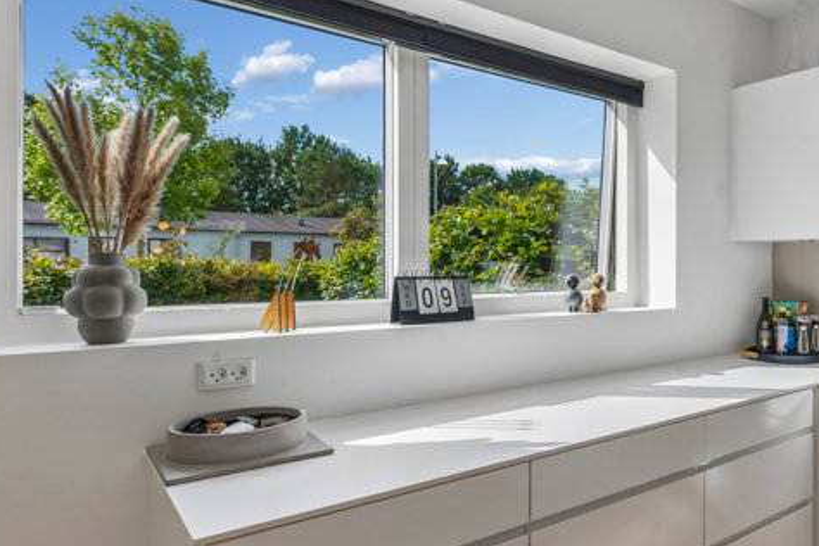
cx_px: 641
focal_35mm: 27
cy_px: 263
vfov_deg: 47.9
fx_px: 614
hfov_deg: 62.4
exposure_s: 1/125
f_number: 10
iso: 250
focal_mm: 16
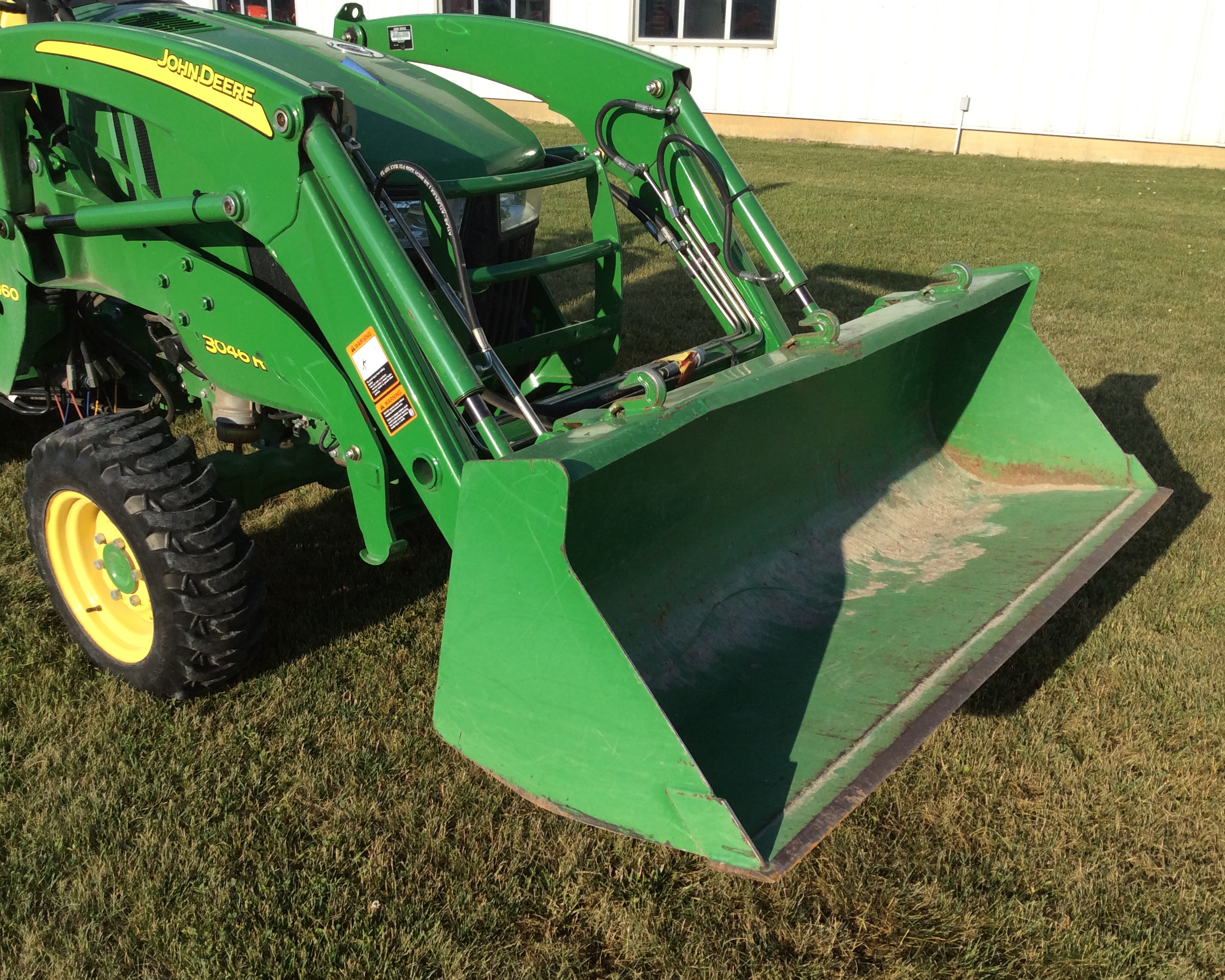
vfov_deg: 43.4
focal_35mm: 34
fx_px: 1233
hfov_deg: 52.8
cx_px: 569
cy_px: 497
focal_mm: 3.3
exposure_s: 1/1121
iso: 32
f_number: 2.4
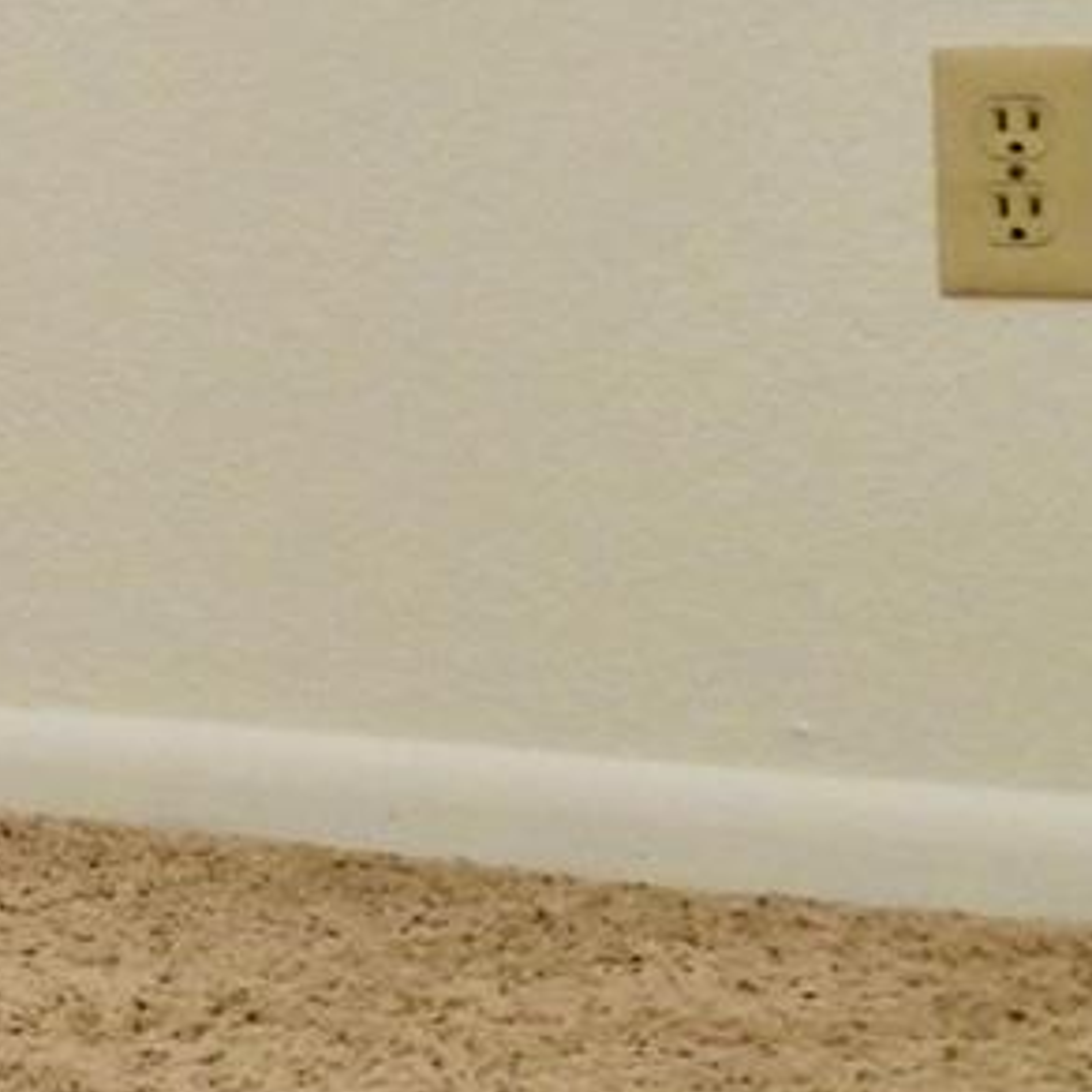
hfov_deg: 8.8
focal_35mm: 143
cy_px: 88
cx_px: -2663
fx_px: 5104
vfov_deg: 12.1
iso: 400
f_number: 7.1
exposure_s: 1/200
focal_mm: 16
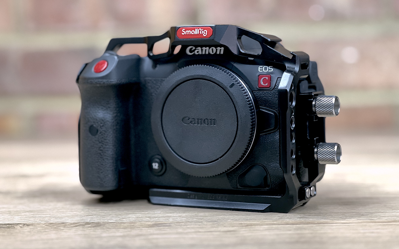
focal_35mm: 82
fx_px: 892
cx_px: 199
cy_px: 111
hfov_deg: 25.2
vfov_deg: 15.9
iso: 400
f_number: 2.8
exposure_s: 1/20
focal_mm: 9
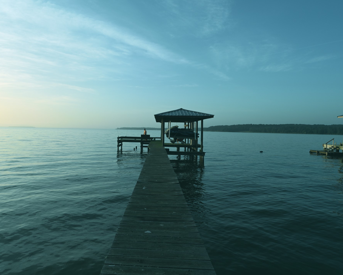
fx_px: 244
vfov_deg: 58.8
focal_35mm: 24
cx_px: 136
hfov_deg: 69.5
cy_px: 137
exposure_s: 1/320
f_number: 11
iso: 400
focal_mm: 21
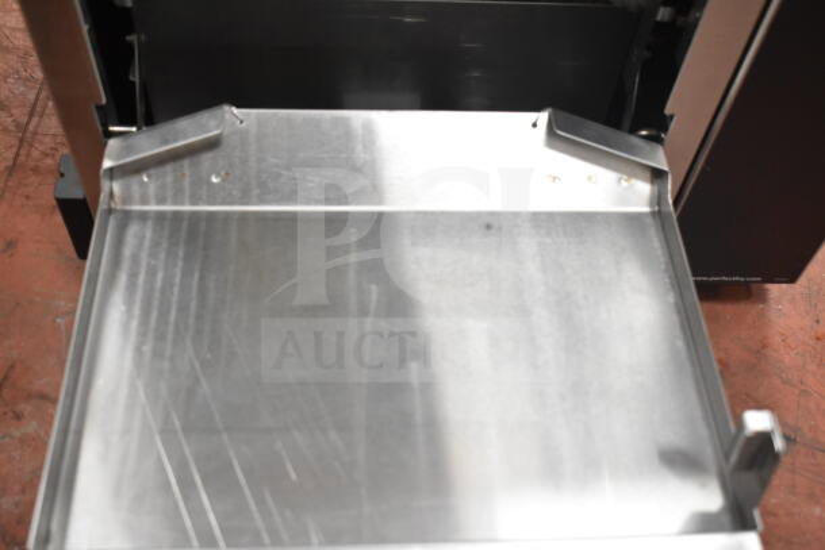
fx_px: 1031
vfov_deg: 29.9
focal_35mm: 45
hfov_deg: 43.6
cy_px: 275
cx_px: 412
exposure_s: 1/50
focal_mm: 30
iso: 2500
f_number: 4.2
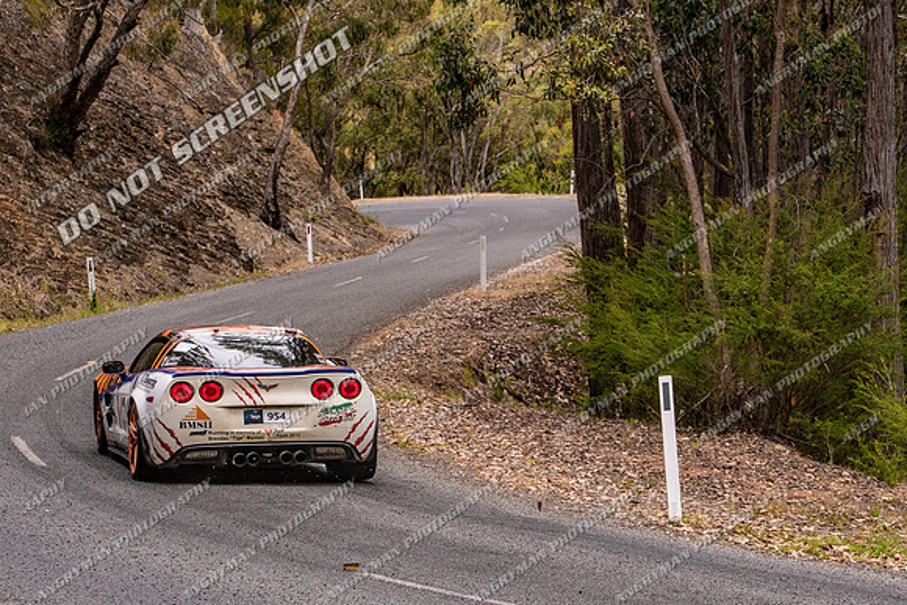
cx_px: 397
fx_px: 2975
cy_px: 302
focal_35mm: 118
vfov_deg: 11.6
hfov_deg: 17.3
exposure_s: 1/1250
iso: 250
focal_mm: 70
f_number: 4.5
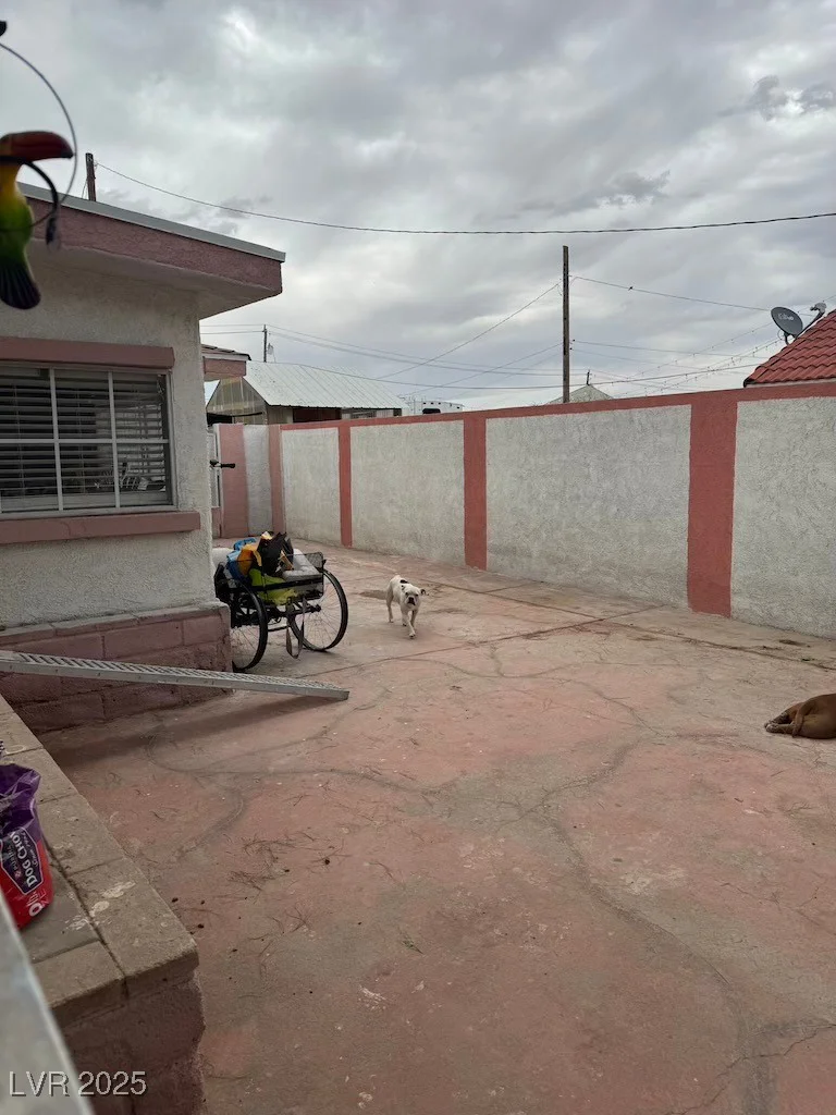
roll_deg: +0.9
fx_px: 773
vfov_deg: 71.6
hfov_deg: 56.8
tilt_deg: -7.4
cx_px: 418
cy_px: 558
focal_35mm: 24
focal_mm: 6.76
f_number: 1.78
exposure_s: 1/4049
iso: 80
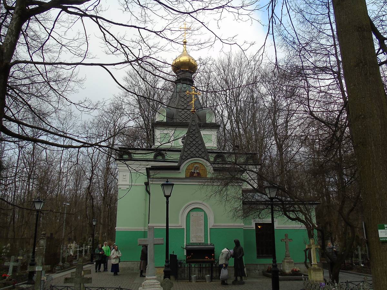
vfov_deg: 48.2
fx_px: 324
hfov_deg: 61.7
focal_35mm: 29
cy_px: 145
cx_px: 194
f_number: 3.6
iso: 80
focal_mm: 5.2
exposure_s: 1/320
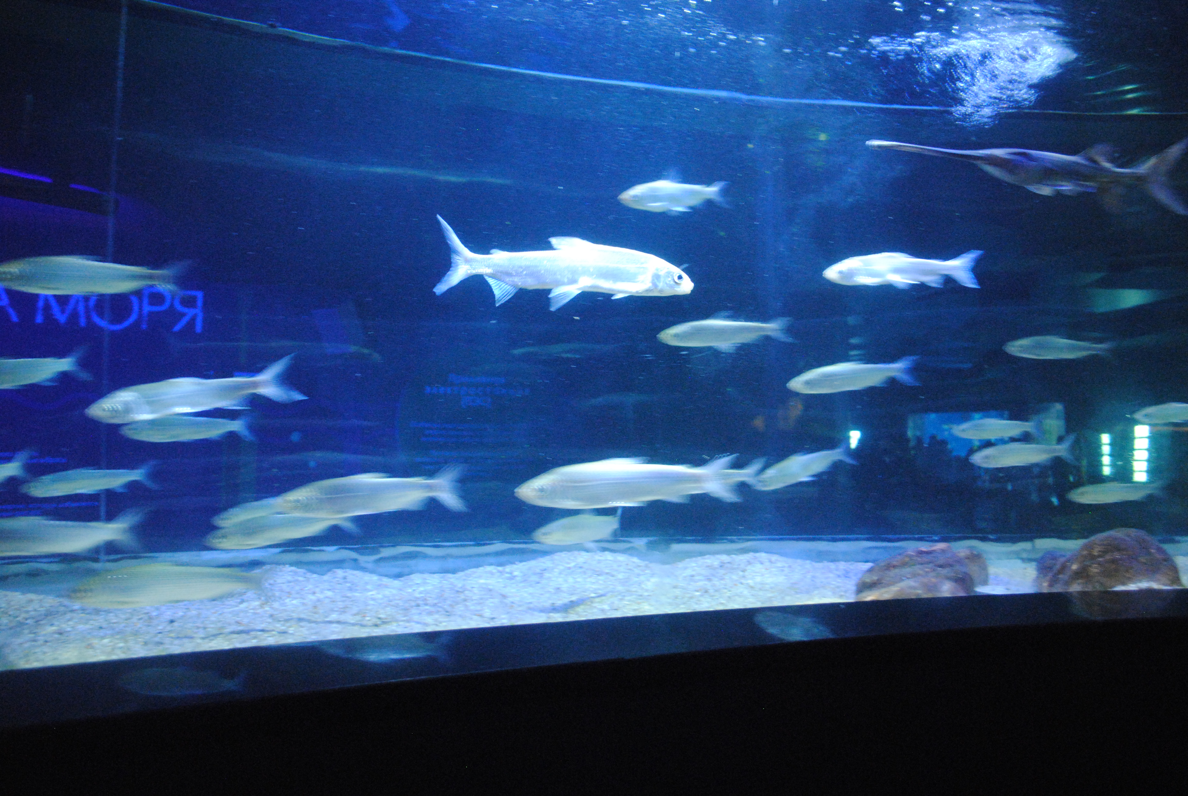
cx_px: 594
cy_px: 398
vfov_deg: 43.7
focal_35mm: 30
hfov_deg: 61.9
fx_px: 991
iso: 1600
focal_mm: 20
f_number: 3.8
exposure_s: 1/25
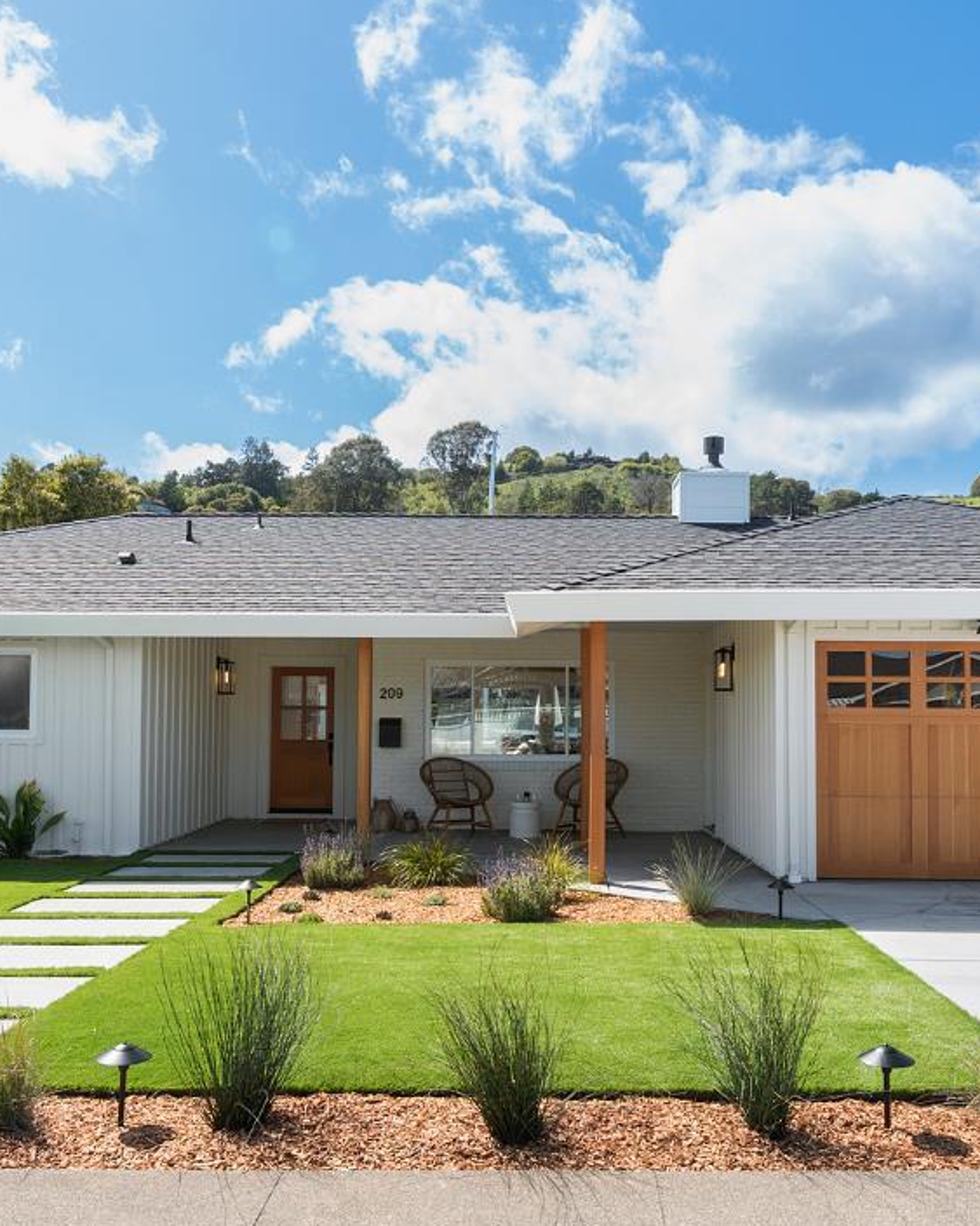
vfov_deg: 58.8
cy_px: 612
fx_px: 1088
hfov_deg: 48.5
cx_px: 500
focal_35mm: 30
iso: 160
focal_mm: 15
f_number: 9
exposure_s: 1/200
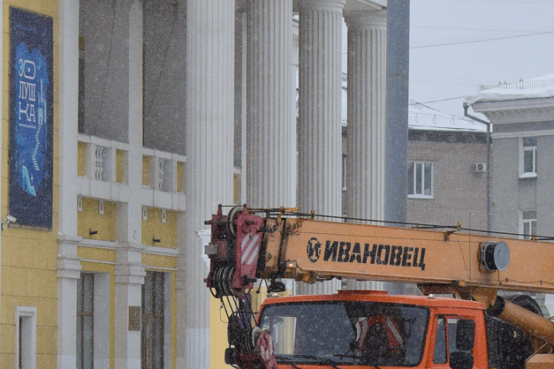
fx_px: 2431
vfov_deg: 8.7
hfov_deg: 13.0
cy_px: 306
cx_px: 396
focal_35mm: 158
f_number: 5.6
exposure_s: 1/800
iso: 400
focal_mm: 55
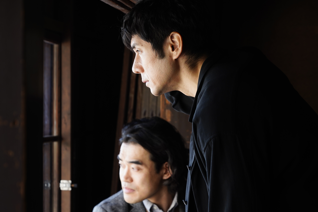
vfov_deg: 10.5
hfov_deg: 15.6
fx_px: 1157
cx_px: 155
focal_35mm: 131
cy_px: 114
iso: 800
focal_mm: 120
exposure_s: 1/100
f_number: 6.3
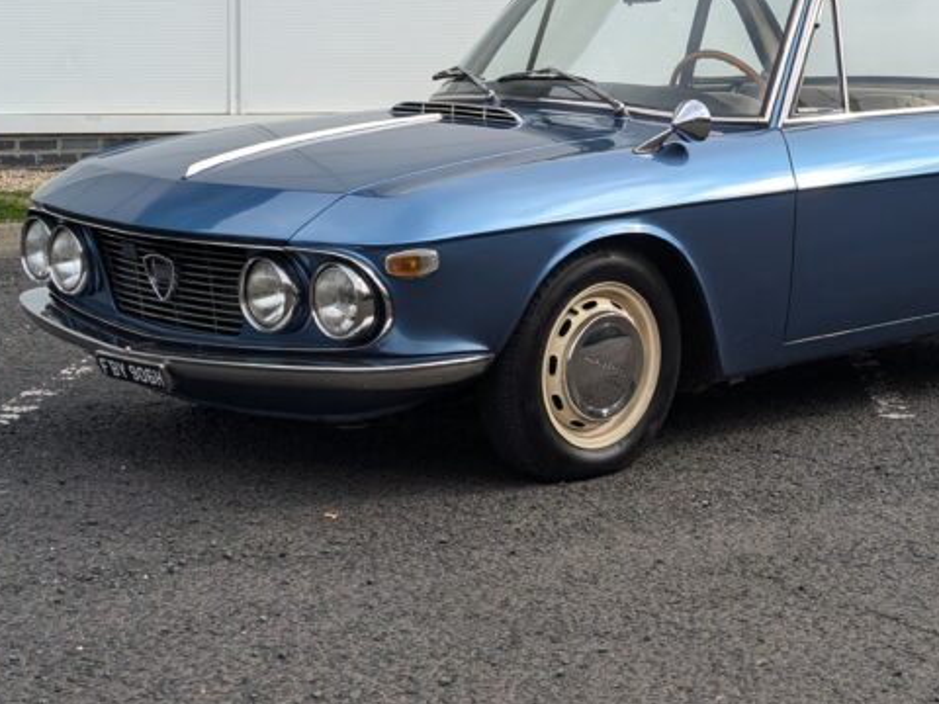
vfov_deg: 18.3
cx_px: 599
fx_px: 2170
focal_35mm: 80
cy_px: 170
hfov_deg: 24.3
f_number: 1.85
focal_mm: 6.81
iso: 42
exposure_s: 1/999
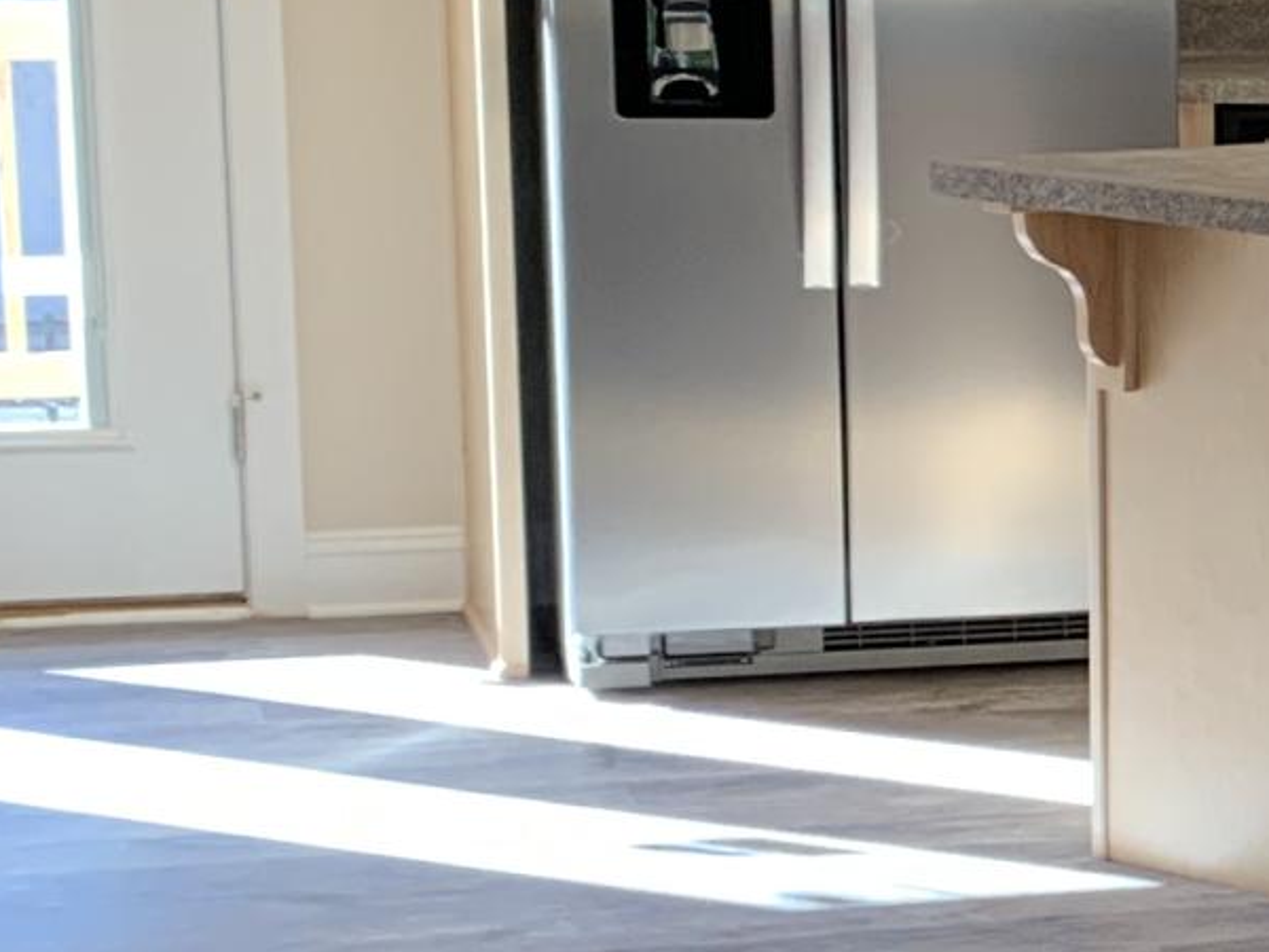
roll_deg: -1.4
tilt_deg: -11.8
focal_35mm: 130
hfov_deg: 13.9
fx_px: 4766
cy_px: 732
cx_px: 2102
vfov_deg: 11.4
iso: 80
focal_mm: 4.25
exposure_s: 1/120
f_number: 1.8
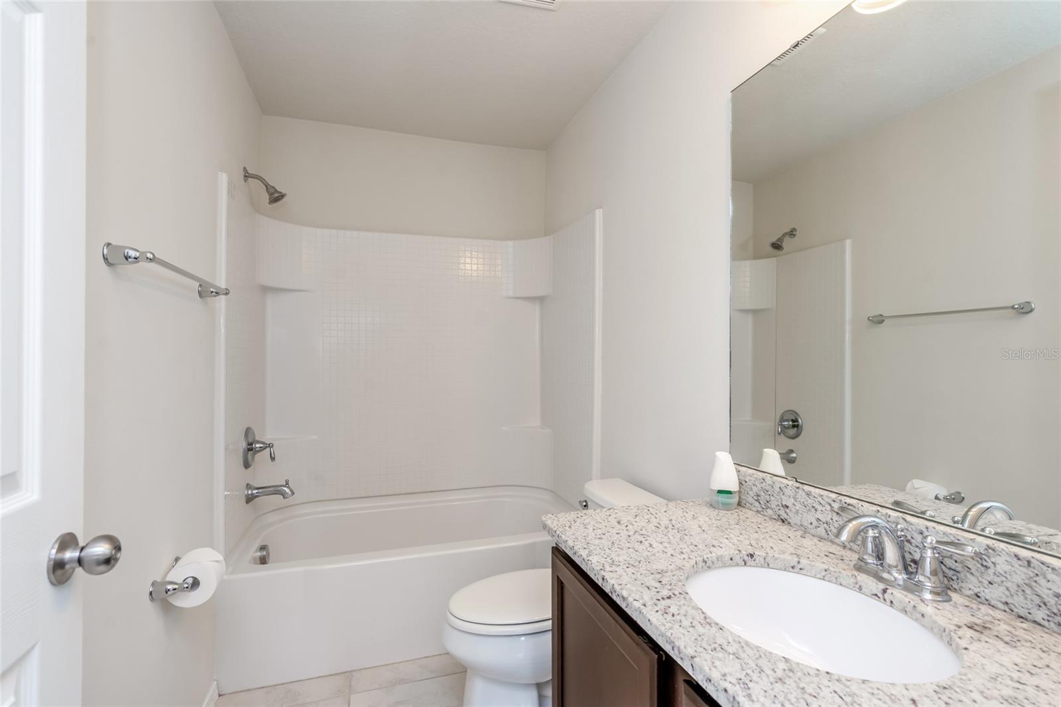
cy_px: 354
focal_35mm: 16
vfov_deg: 73.7
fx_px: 471
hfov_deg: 96.7
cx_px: 530
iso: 400
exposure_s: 1/60
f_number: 6.7
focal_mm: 16
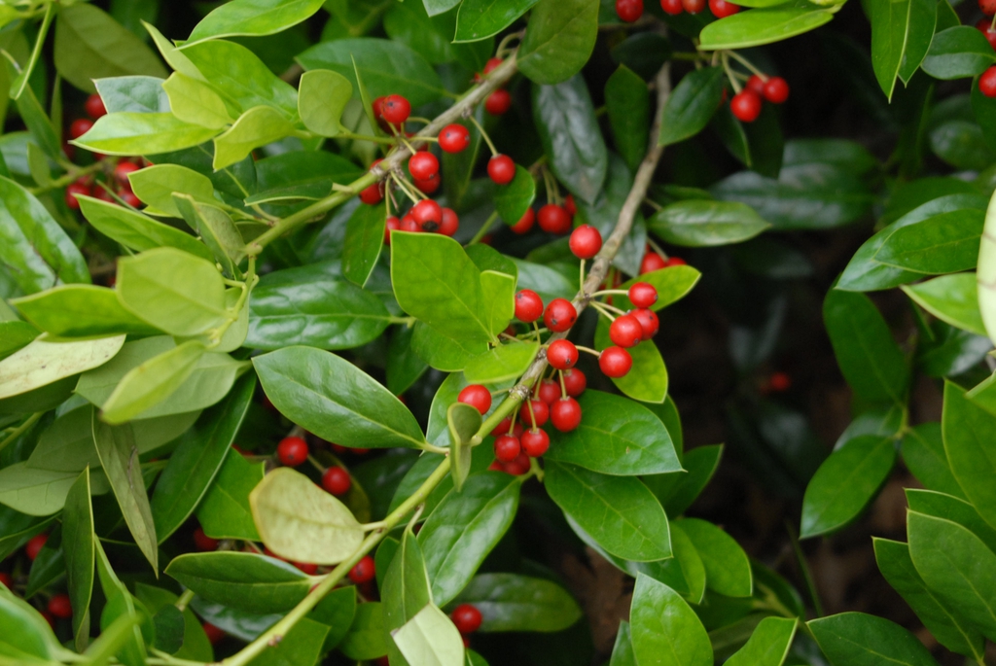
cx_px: 498
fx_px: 1745
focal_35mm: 63
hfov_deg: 31.9
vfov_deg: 21.6
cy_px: 333
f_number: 4
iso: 400
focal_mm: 42
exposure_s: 1/40
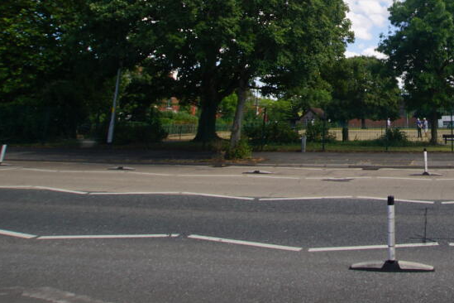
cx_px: 407
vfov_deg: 44.9
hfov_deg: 56.7
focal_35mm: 28
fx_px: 353
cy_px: 77
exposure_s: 1/125
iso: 100
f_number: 8
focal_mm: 10
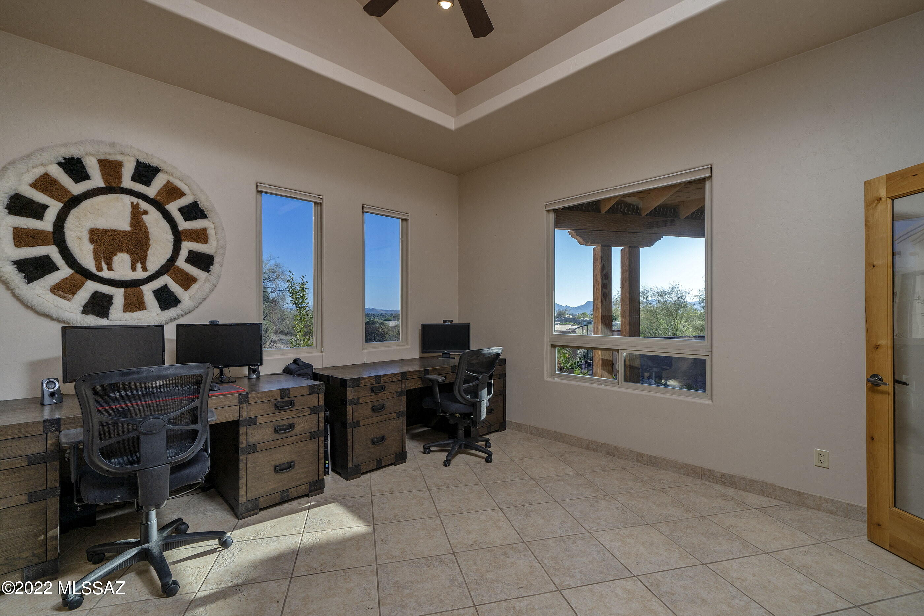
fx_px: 385
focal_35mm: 15
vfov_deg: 77.3
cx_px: 462
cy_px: 308
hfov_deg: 100.4
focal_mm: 15
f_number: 7.1
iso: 200
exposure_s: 1/100
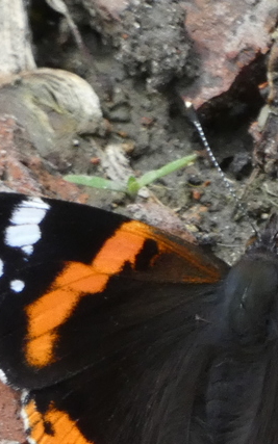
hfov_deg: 1.2
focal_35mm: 1090
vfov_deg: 1.9
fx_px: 13209
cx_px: 215
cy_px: 324
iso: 250
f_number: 5.6
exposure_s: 1/100
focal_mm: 92.3
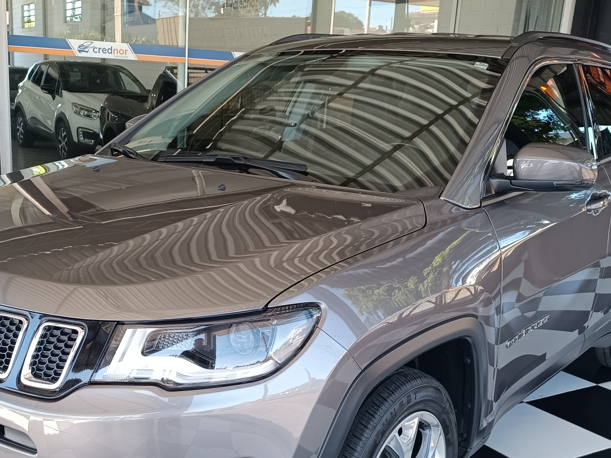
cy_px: 318
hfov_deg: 41.1
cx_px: 256
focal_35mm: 46
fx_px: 812
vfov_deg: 31.2
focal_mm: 6.14
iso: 177
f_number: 1.65
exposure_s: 1/120
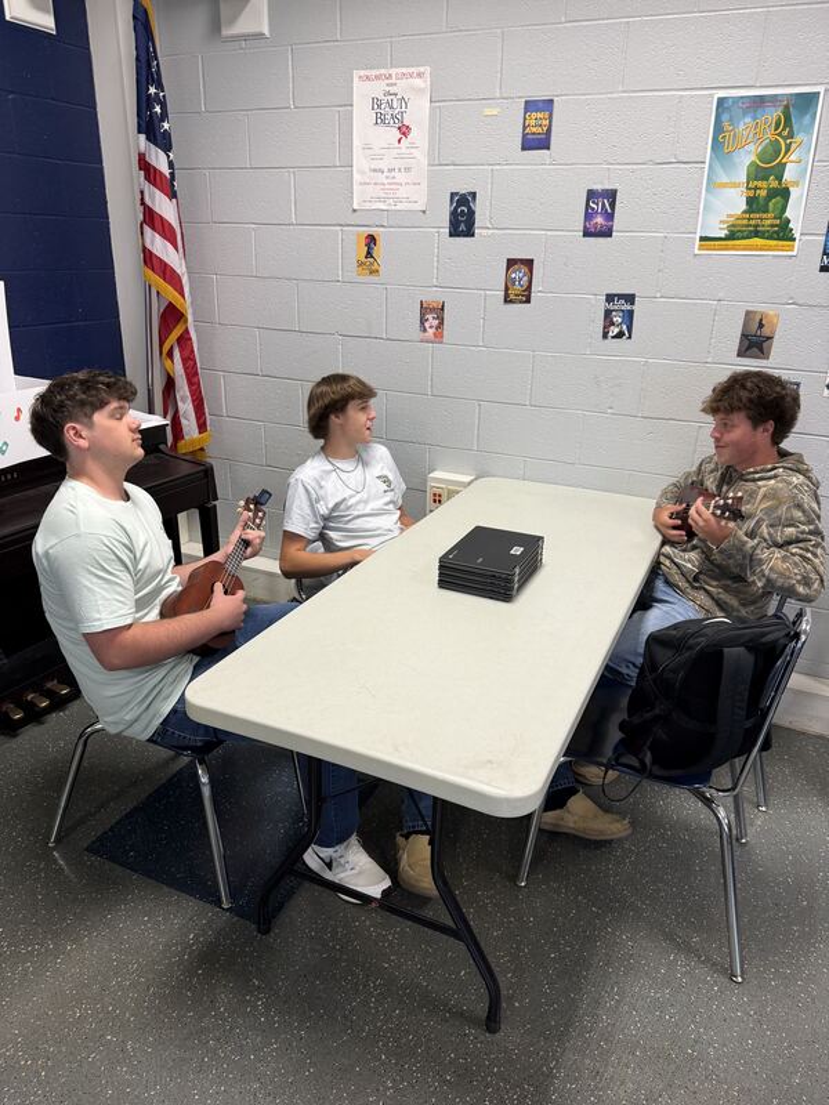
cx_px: 414
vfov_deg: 71.6
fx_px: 766
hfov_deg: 56.8
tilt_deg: -20.3
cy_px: 552
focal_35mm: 24
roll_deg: -1.3
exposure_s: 1/60
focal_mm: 6.76
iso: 160
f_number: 1.78
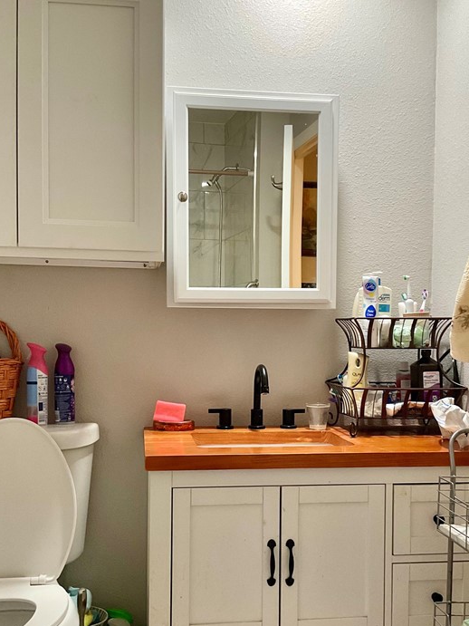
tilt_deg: -2.7
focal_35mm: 43
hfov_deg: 33.6
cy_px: 362
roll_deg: +0.2
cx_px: 252
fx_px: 777
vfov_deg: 43.7
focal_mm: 3
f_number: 1.8
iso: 100
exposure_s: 1/60
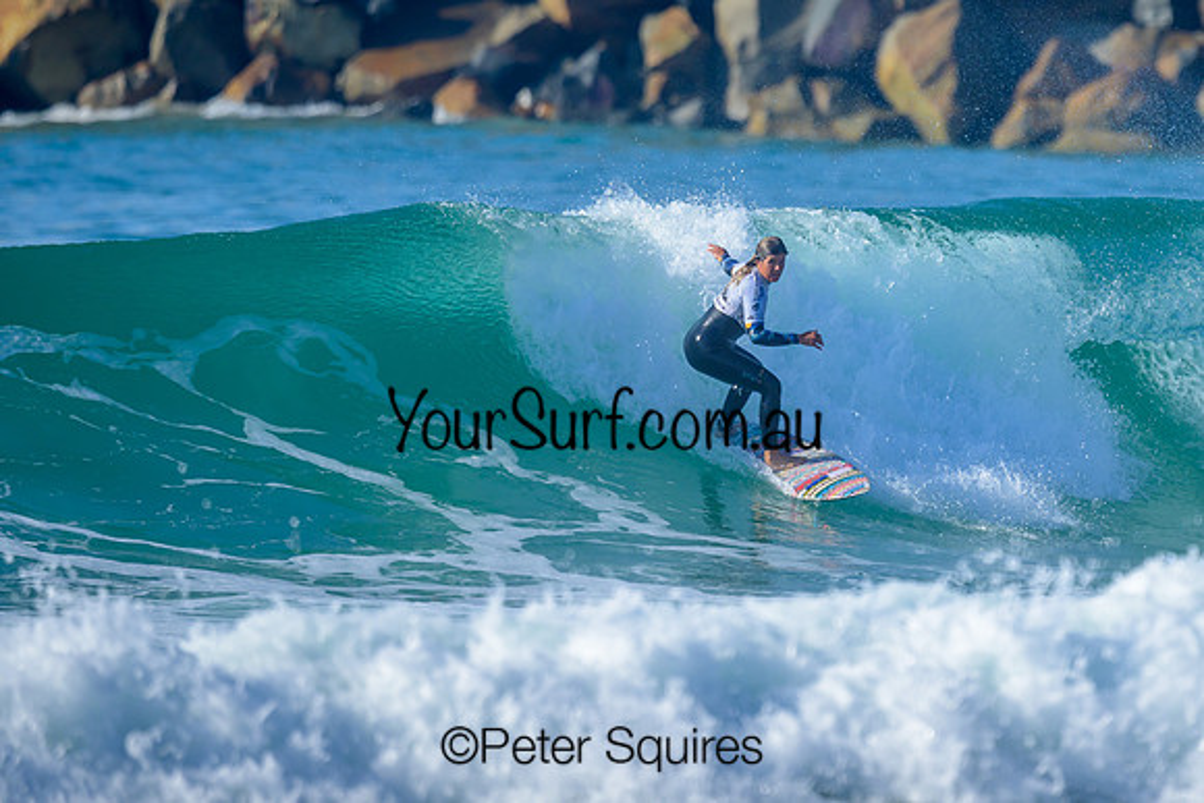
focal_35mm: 1098
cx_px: 757
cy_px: 316
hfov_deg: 1.9
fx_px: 36734
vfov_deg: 1.3
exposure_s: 1/2000
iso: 360
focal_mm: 800
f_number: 6.3
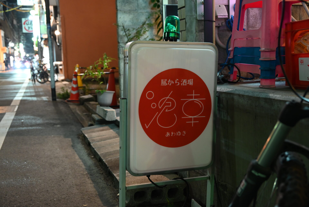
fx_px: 343
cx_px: 154
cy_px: 104
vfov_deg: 33.4
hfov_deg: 48.4
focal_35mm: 40
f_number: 5
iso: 2000
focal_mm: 40
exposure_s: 1/8
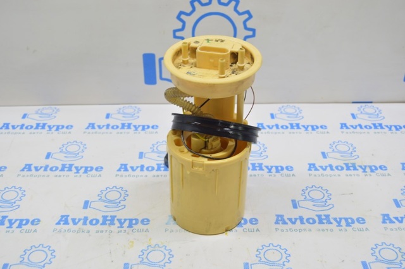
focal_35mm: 48
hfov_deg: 41.2
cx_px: 202
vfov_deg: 28.0
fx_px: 539
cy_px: 134
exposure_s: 1/20
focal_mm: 32
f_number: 5.6
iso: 400
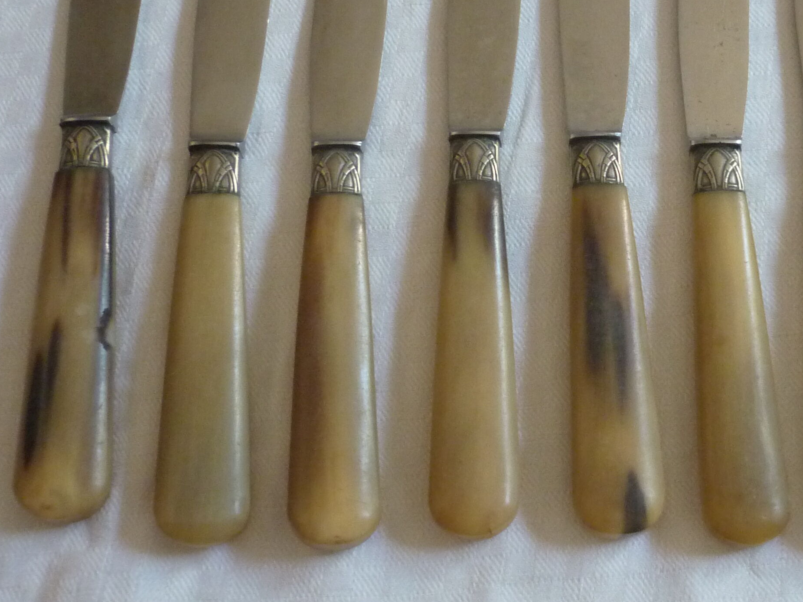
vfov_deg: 22.5
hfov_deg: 29.2
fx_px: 1508
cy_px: 226
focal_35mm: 65
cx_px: 635
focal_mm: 5.5
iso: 320
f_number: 2.8
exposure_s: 1/30
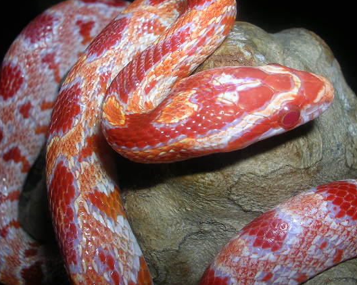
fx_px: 475
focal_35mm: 45
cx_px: 204
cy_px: 131
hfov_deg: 41.1
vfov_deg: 33.4
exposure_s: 1/60.1
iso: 50
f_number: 5.6
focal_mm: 5.8
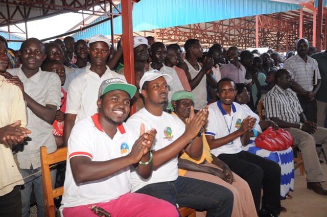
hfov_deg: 51.3
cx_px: 164
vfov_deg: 35.4
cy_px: 108
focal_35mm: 38
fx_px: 340
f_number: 9
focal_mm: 25
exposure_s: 1/125
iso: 800
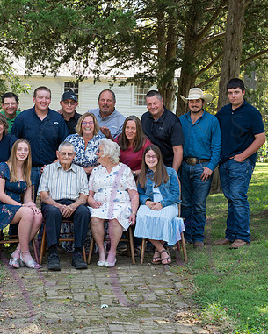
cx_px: 83
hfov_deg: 21.8
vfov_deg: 27.1
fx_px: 694
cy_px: 169
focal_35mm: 70
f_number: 8
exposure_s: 1/125
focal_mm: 49
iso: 400
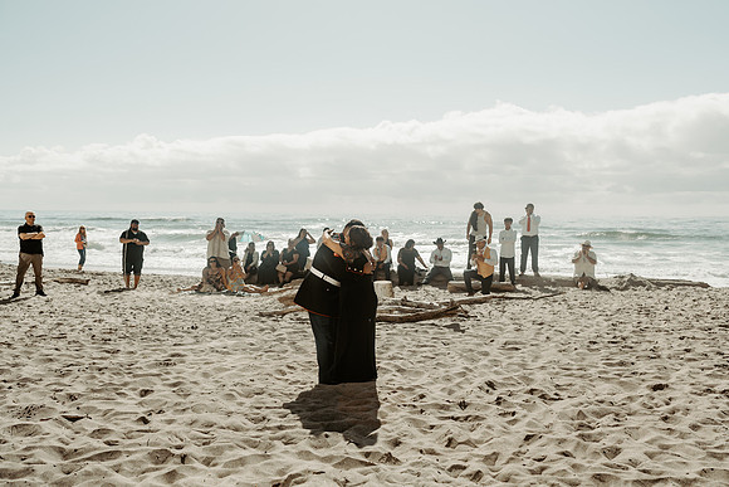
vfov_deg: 37.0
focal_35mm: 36
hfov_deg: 53.3
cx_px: 374
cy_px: 244
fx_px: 727
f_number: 4
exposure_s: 1/2500
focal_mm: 35
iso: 100
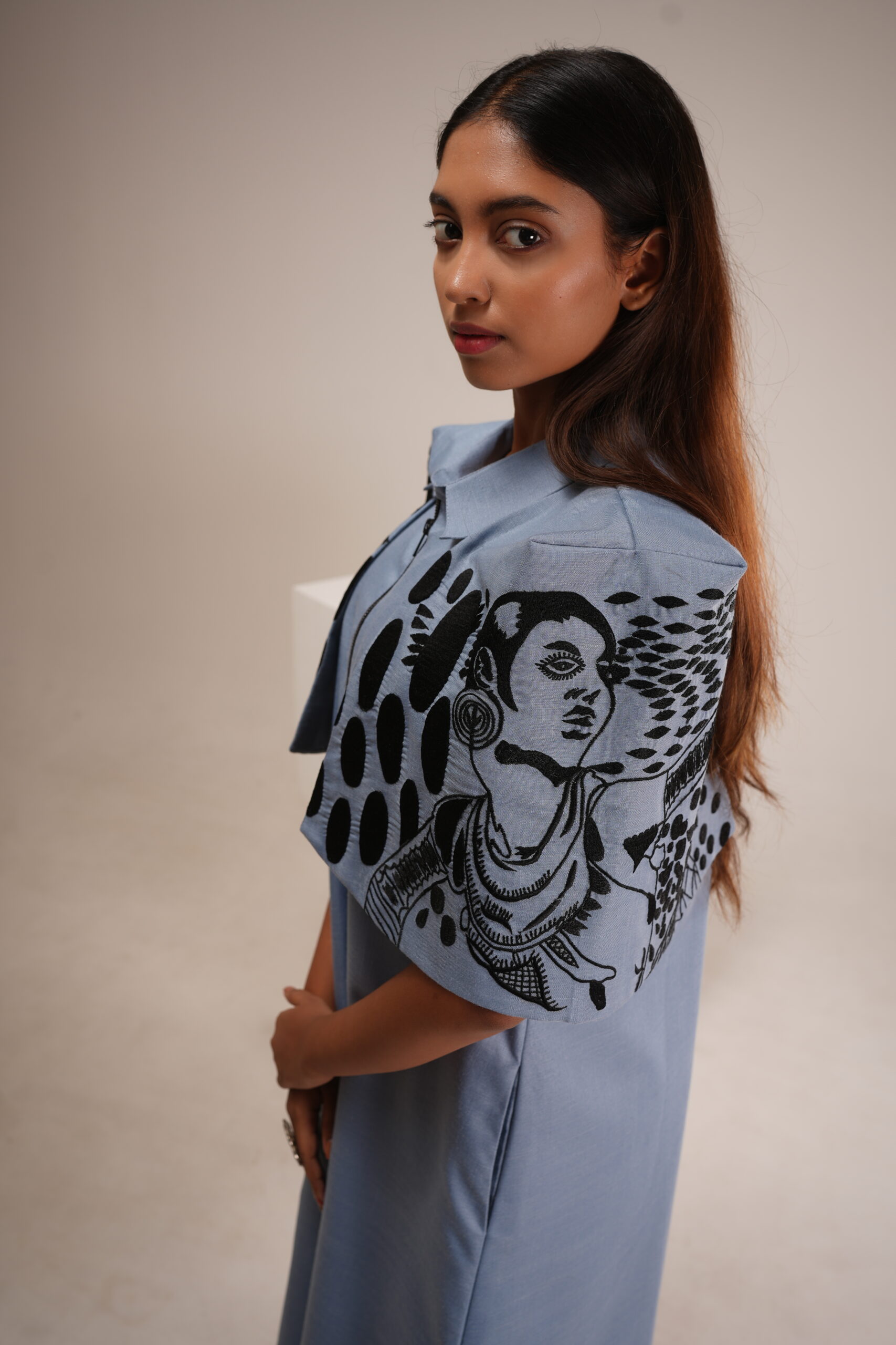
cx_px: 448
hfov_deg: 37.9
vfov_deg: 54.4
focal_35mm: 35
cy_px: 672
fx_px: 1306
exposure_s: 1/125
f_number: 4.5
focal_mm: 35
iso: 50
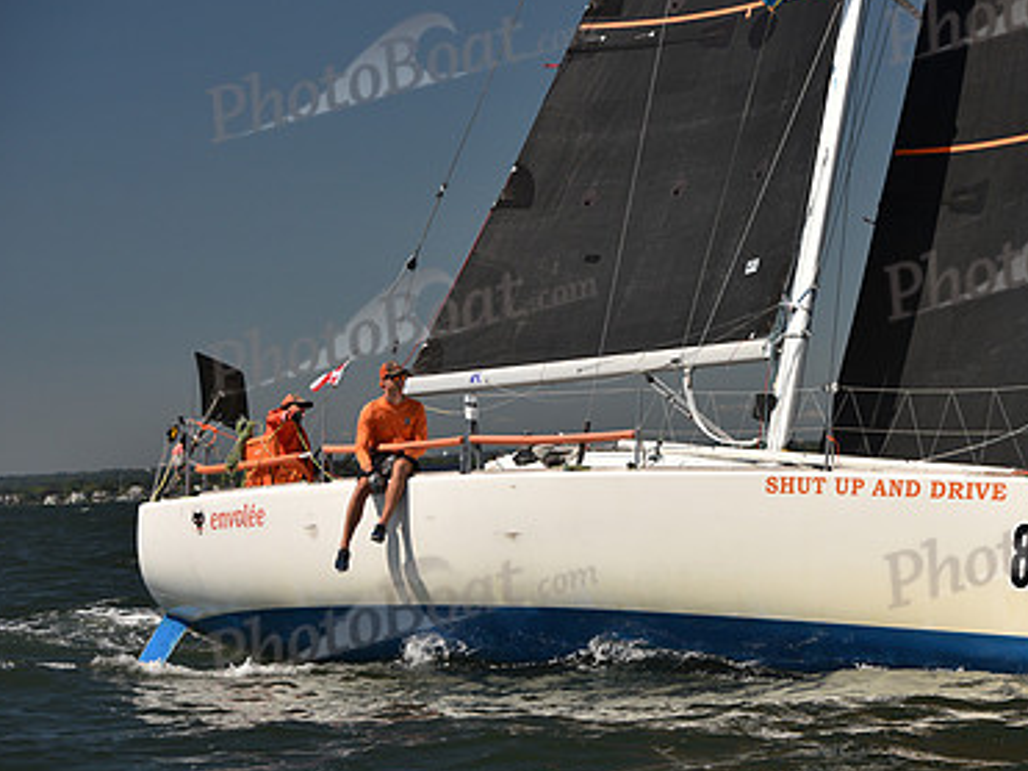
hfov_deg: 13.8
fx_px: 4245
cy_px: 431
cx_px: 743
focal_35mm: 143
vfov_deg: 10.4
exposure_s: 1/1250
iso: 250
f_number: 4.5
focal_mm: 95
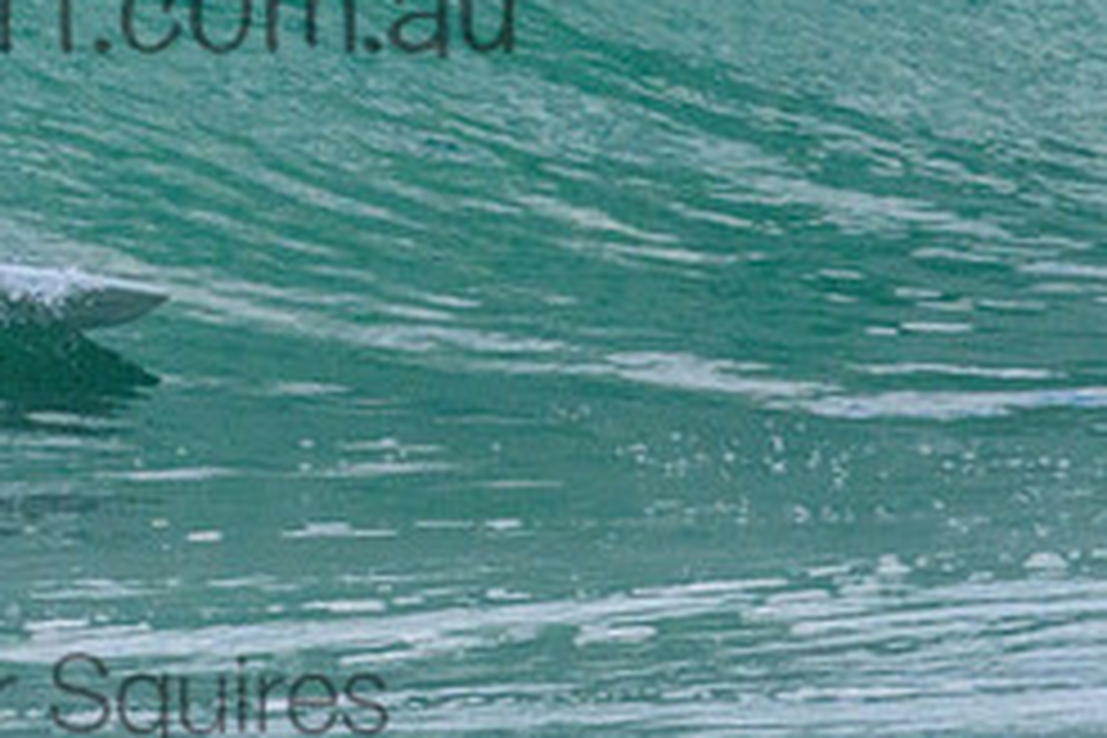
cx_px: -130
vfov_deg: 0.5
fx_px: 79452
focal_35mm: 2584
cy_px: -230
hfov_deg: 0.8
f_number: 11
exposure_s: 1/2000
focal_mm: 800
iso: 1600
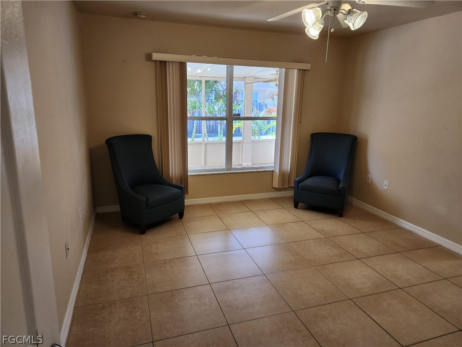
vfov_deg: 58.9
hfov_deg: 73.9
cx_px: 231
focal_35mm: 23
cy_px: 174
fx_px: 307
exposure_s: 1/180
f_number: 1.8
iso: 200
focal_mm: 5.4
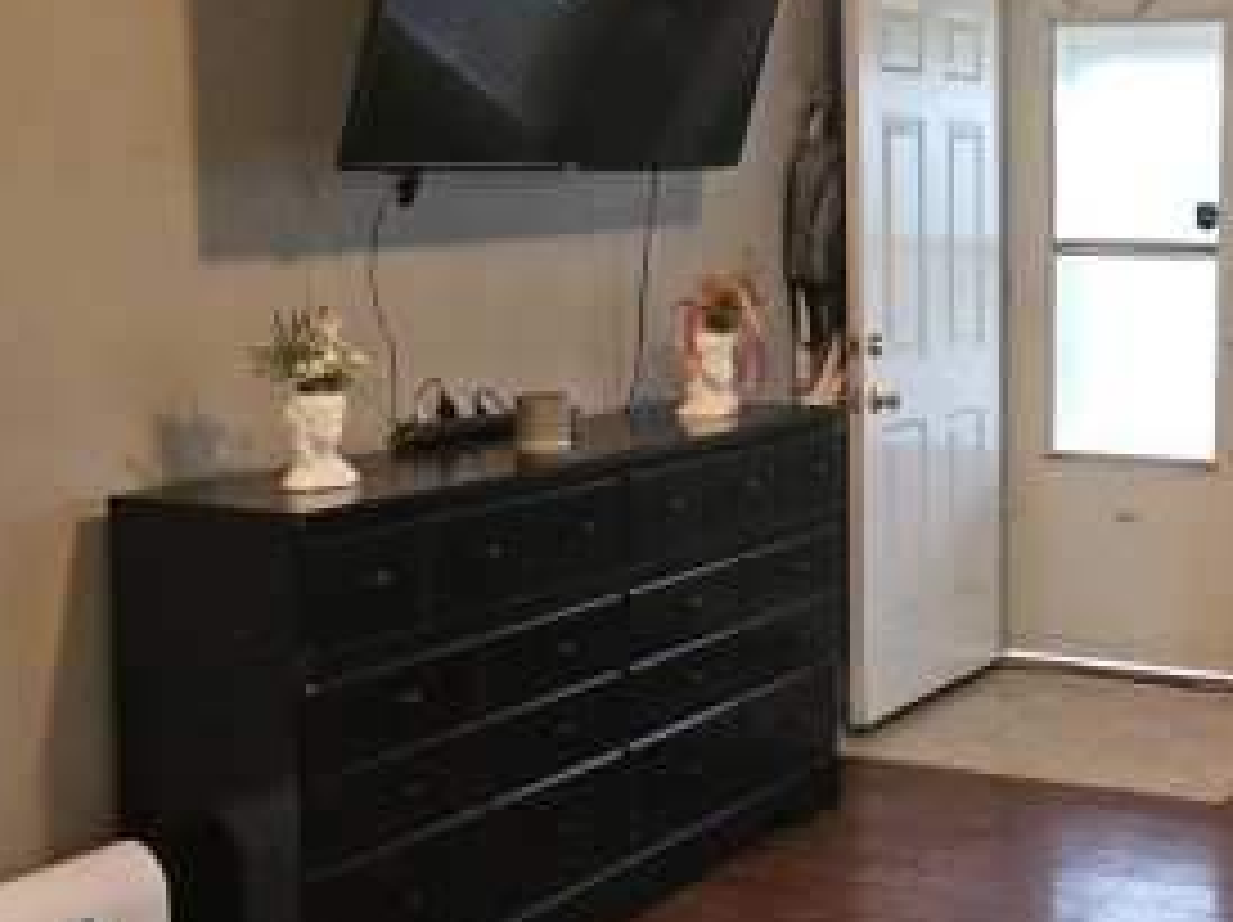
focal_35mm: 56
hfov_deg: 32.6
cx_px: 1123
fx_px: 1993
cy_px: 351
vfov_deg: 26.0
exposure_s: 1/60
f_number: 1.7
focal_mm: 6.3
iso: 500
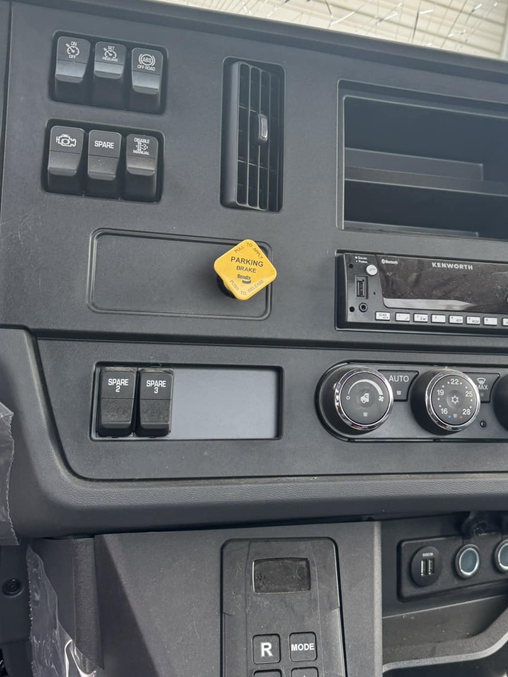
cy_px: 306
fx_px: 704
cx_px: 351
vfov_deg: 51.3
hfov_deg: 39.1
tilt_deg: -9.5
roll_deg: -9.4
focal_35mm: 36
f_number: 1.78
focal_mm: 6.76
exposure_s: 1/121
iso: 100
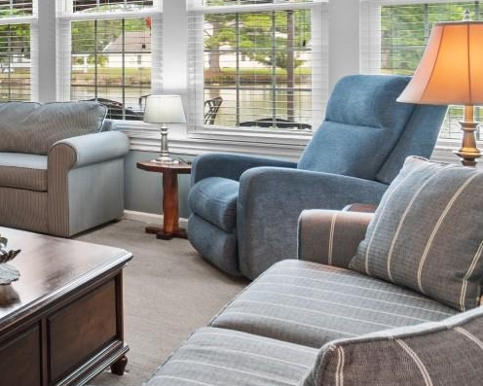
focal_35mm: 46
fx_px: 658
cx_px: -207
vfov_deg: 31.7
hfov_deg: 28.9
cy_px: 64
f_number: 4.5
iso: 100
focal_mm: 10
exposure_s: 1/10
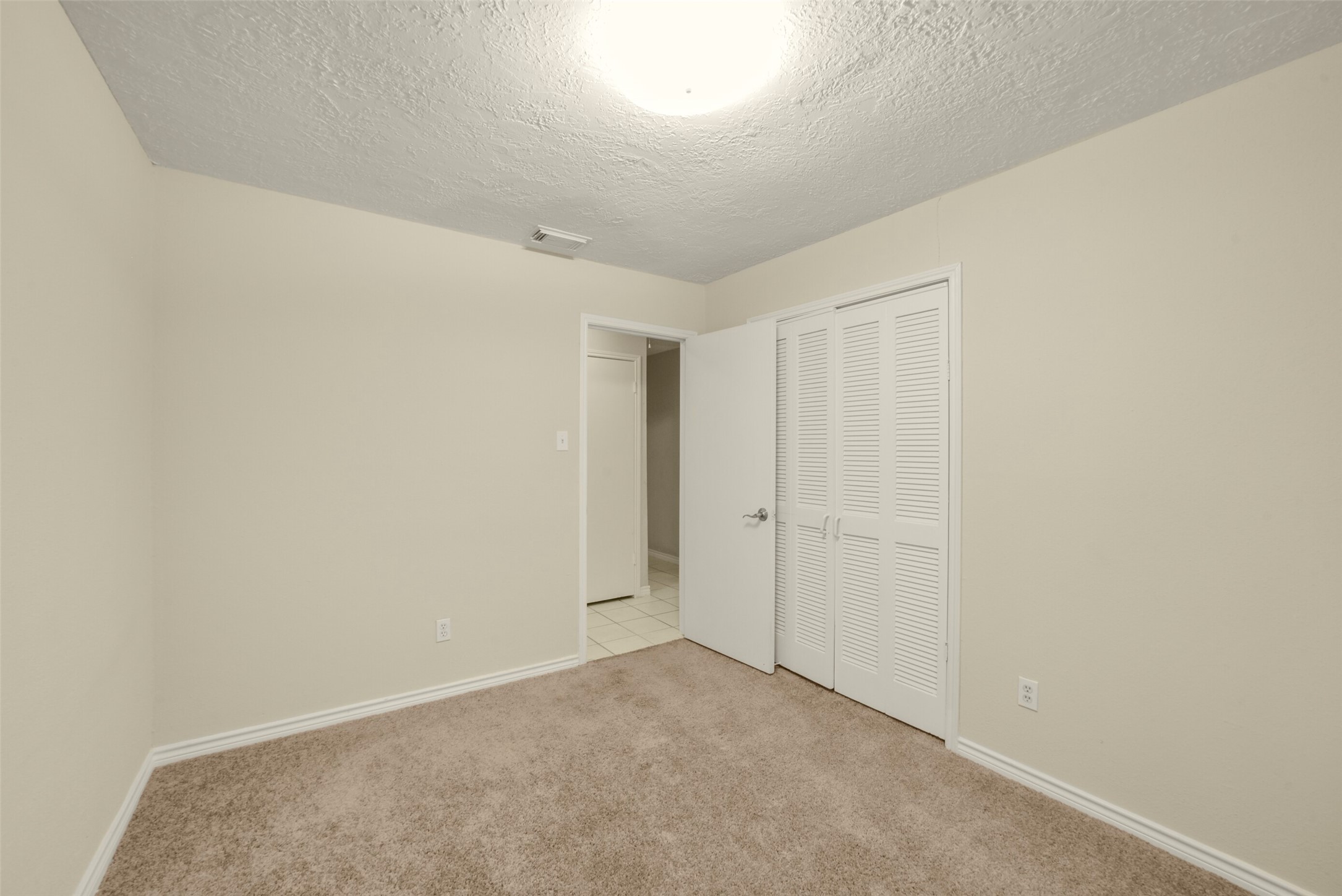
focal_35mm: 14
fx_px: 522
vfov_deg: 81.2
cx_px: 671
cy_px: 448
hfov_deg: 104.2
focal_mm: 14
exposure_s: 1/5
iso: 500
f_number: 11
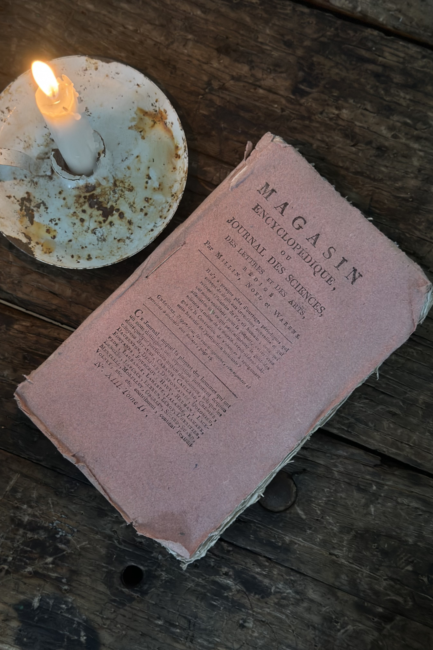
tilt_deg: -86.6
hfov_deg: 27.0
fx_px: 902
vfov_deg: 39.6
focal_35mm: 50
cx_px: 194
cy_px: 325
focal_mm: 6.86
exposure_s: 1/60
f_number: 1.78
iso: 250
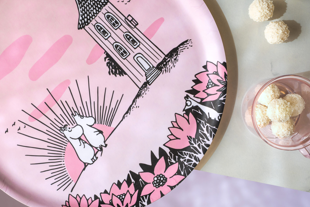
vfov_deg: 18.9
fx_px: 620
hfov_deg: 28.0
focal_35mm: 72
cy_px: 111
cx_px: 114
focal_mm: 50
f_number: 8
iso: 250
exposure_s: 1/100
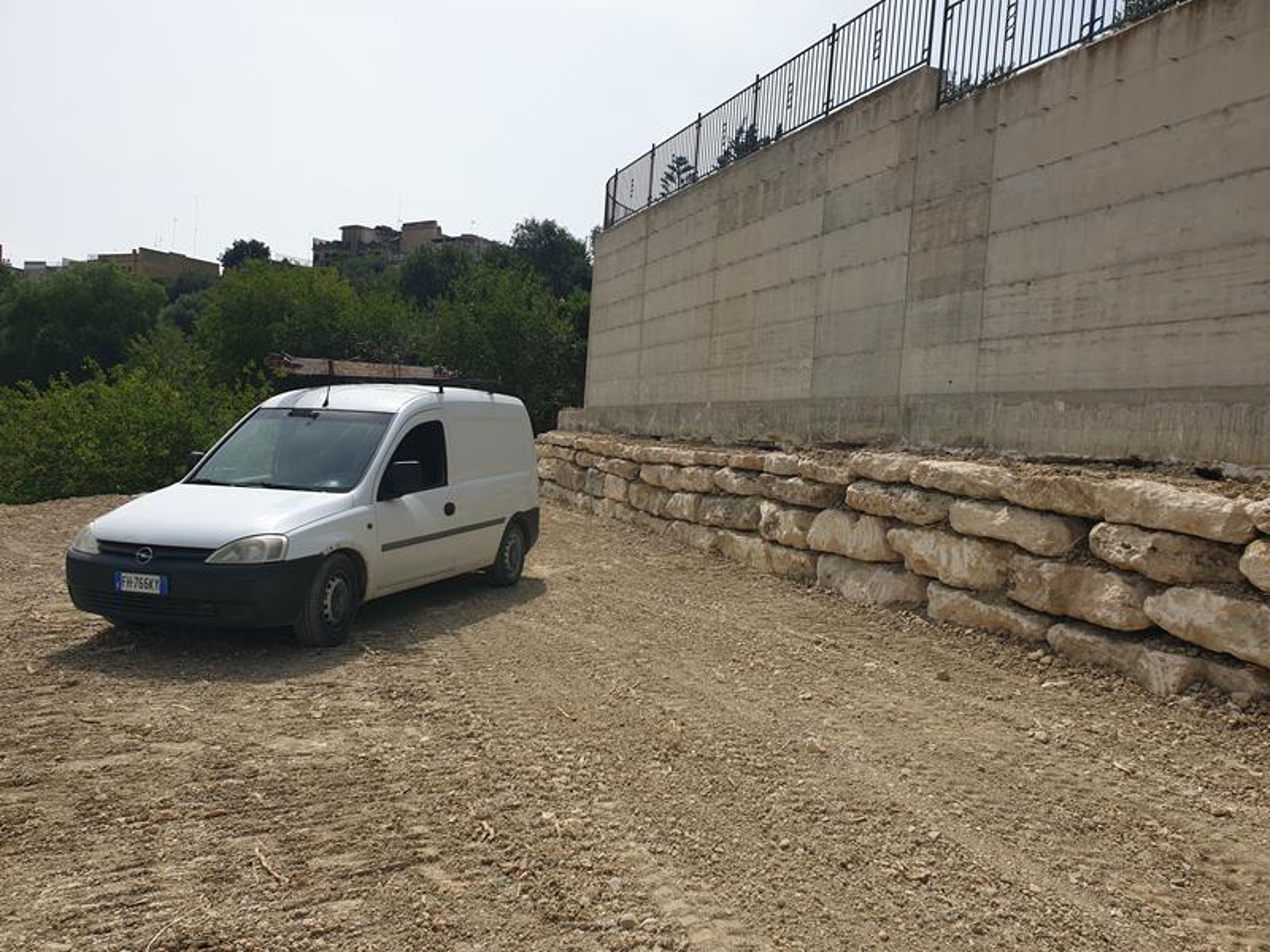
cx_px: 635
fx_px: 954
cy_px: 476
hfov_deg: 67.3
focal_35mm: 26
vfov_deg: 53.1
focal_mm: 4.3
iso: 50
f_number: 2.4
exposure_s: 1/2681
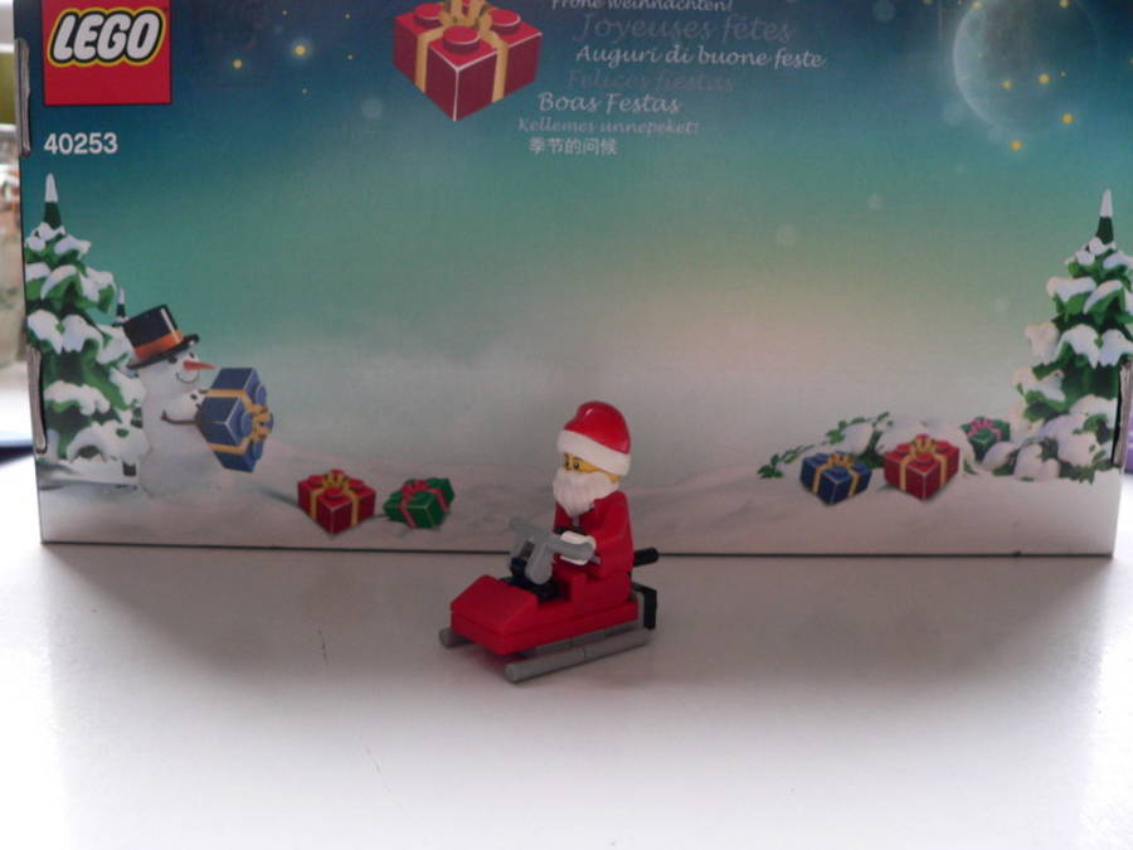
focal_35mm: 36
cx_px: 566
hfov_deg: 51.4
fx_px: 1178
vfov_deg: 39.7
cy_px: 425
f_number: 2.8
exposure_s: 1/20
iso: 200
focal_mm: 6
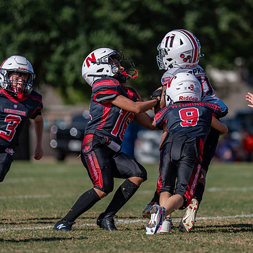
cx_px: 174
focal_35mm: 365
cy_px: 121
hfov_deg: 4.8
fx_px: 3018
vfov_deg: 4.8
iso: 100
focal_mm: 200
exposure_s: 1/2500
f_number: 2.8
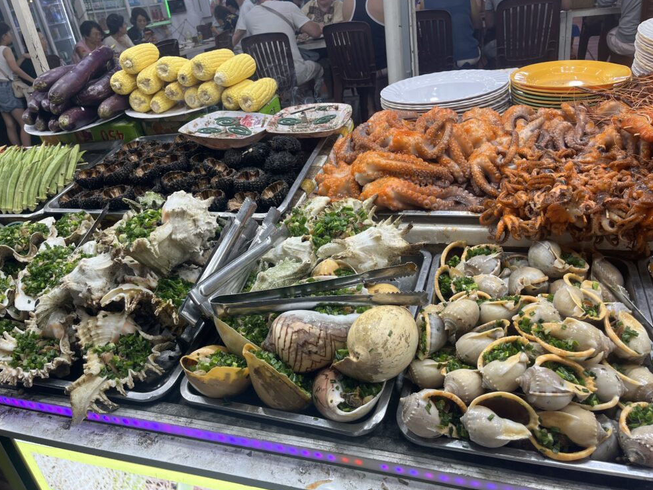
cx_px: 325
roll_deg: +8.5
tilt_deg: -25.7
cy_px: 246
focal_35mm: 27
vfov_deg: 51.4
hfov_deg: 65.3
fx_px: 509
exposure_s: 1/176
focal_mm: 5.1
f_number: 1.6
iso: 40
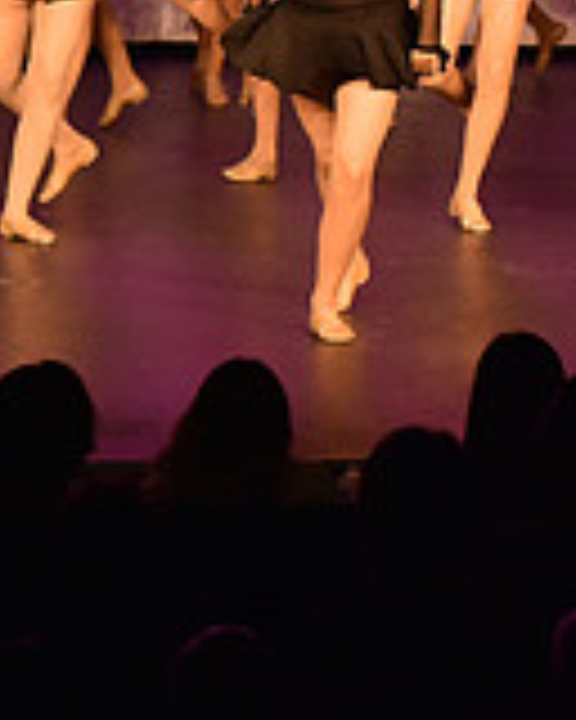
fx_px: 5668
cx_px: -572
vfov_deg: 7.2
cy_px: 52
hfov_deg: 5.7
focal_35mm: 266
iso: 2000
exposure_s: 1/320
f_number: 4
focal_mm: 78
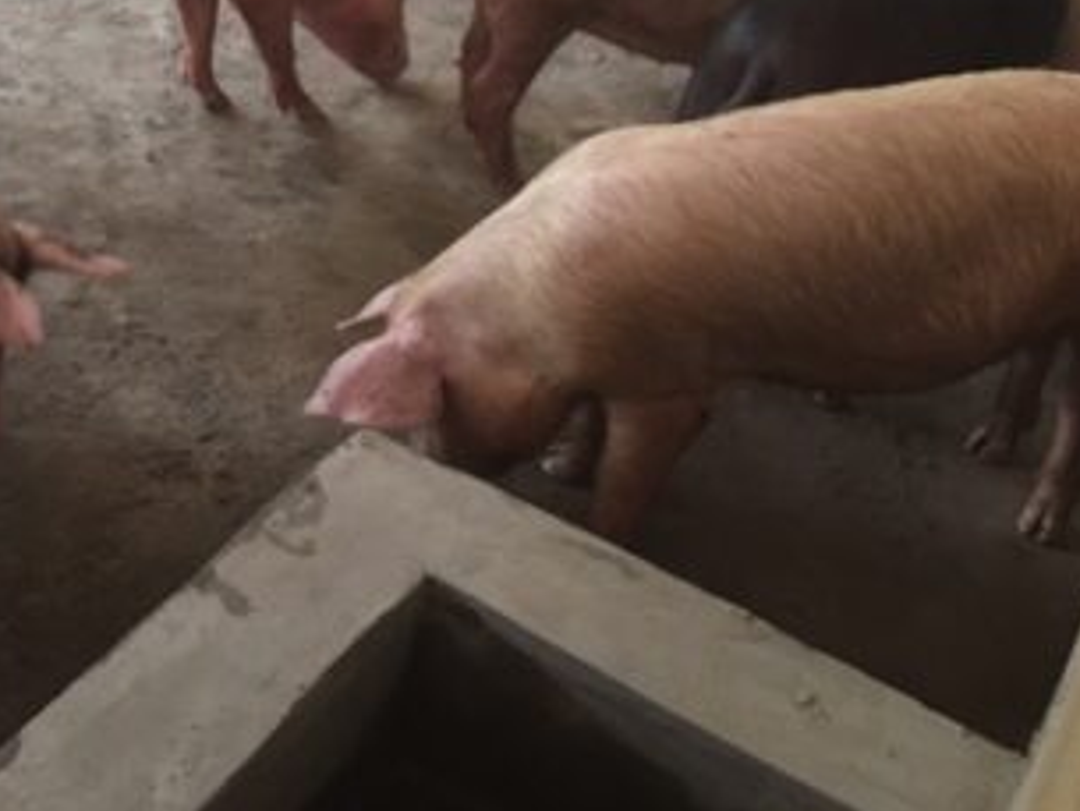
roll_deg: -2.1
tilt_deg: -27.7
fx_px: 1779
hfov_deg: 31.8
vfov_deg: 24.6
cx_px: 64
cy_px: 25
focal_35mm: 57
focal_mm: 4.15
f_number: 2.2
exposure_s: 1/17
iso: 40
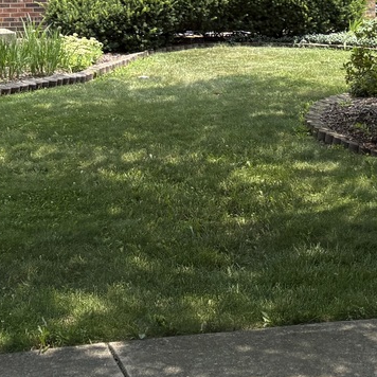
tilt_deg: +6.4
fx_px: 1146
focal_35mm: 93
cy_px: -174
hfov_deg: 18.7
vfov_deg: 17.0
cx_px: 209
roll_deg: +0.8
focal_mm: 5.96
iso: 64
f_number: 1.6
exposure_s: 1/1667
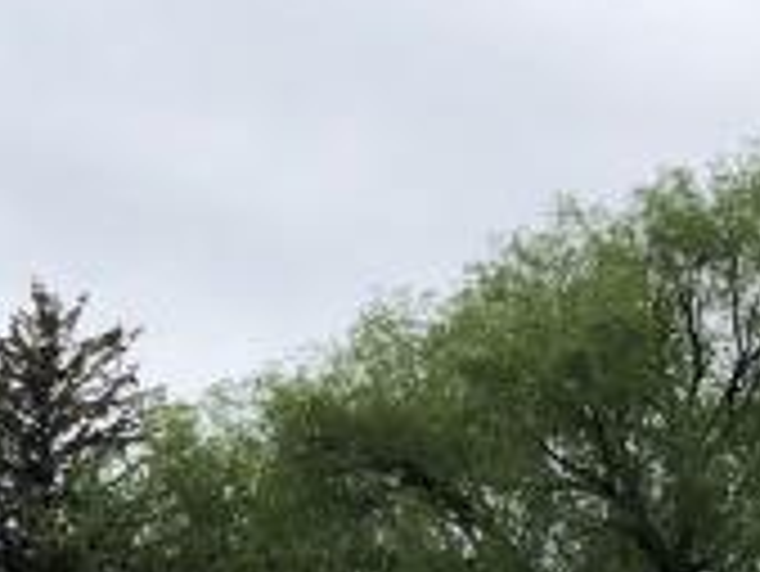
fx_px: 2329
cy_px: 766
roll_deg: -0.8
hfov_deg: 18.2
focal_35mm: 106
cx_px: 715
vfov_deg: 13.4
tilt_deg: +8.2
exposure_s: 1/2088
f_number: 1.8
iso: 20
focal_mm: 3.99
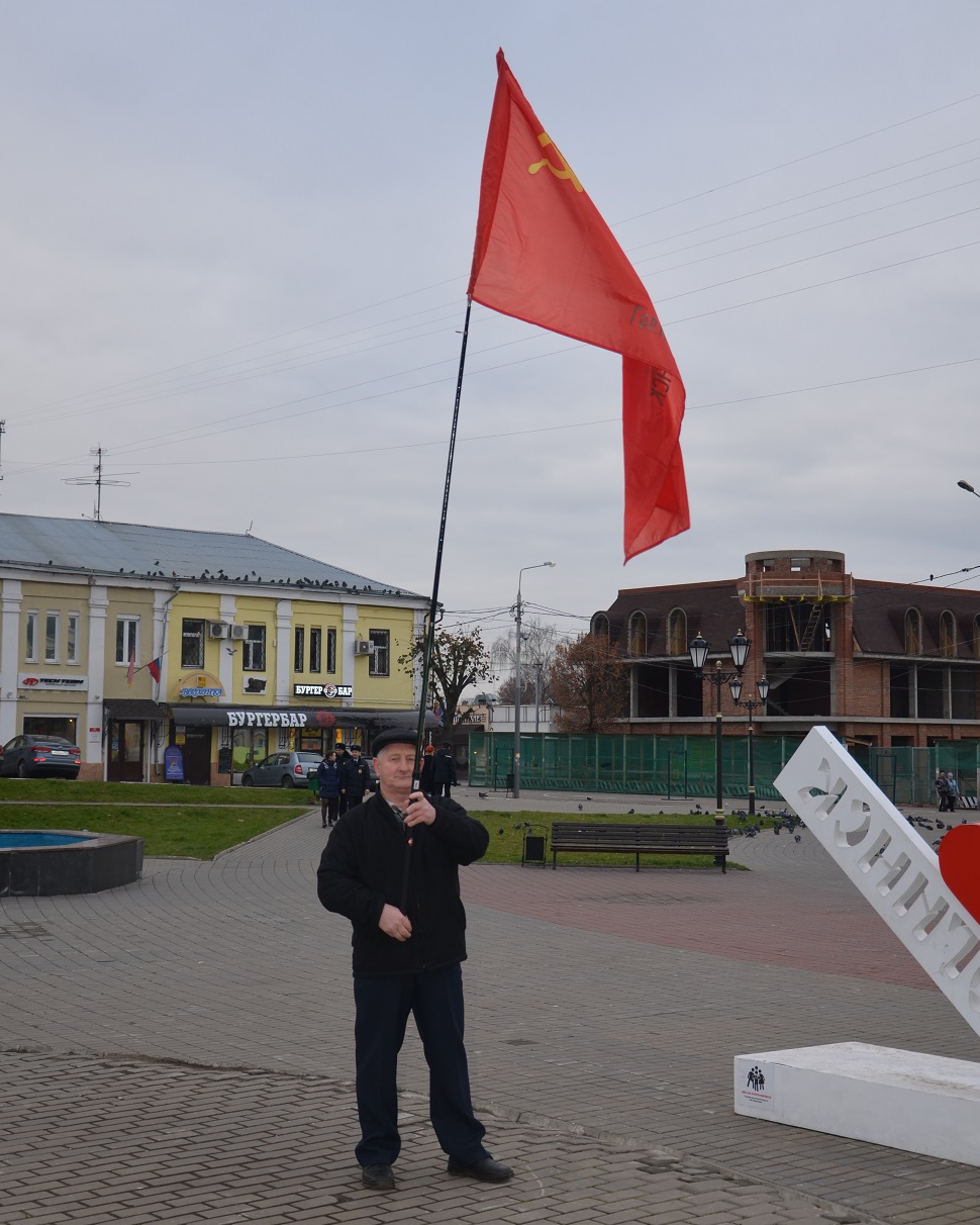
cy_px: 618
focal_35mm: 48
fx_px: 1740
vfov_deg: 38.8
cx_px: 492
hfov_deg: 31.5
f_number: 4
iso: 200
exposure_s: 1/200
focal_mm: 28
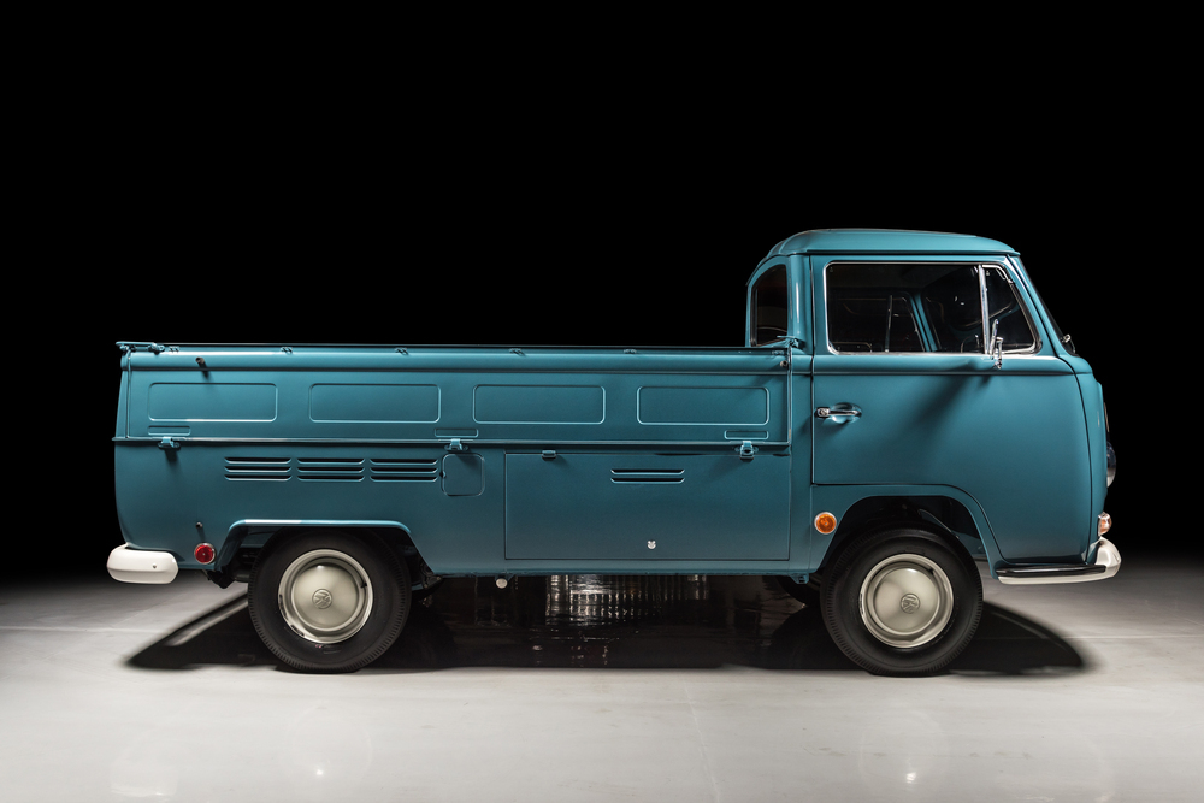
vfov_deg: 42.3
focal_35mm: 31
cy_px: 402
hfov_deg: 60.3
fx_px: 1037
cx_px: 602
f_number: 10
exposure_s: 1/200
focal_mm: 31
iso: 400
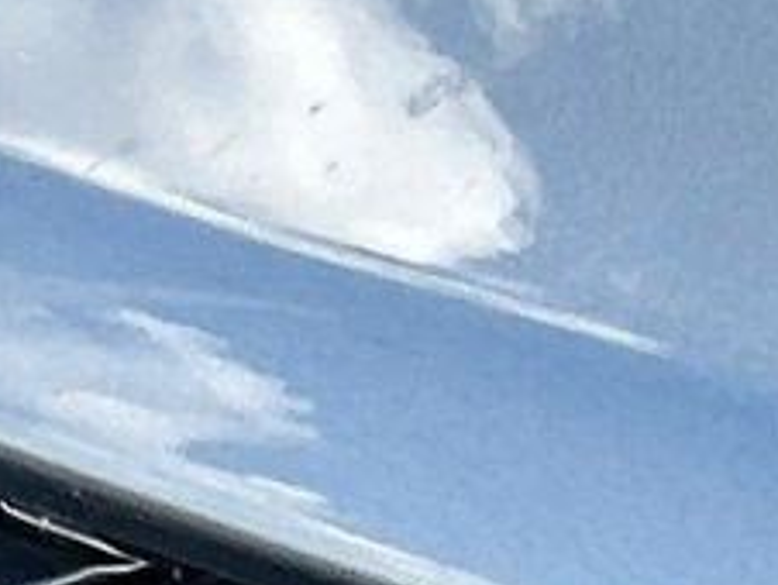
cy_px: 1648
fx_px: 4612
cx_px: 905
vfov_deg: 6.7
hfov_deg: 9.5
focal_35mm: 205
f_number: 1.8
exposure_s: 1/167
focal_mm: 3
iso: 20
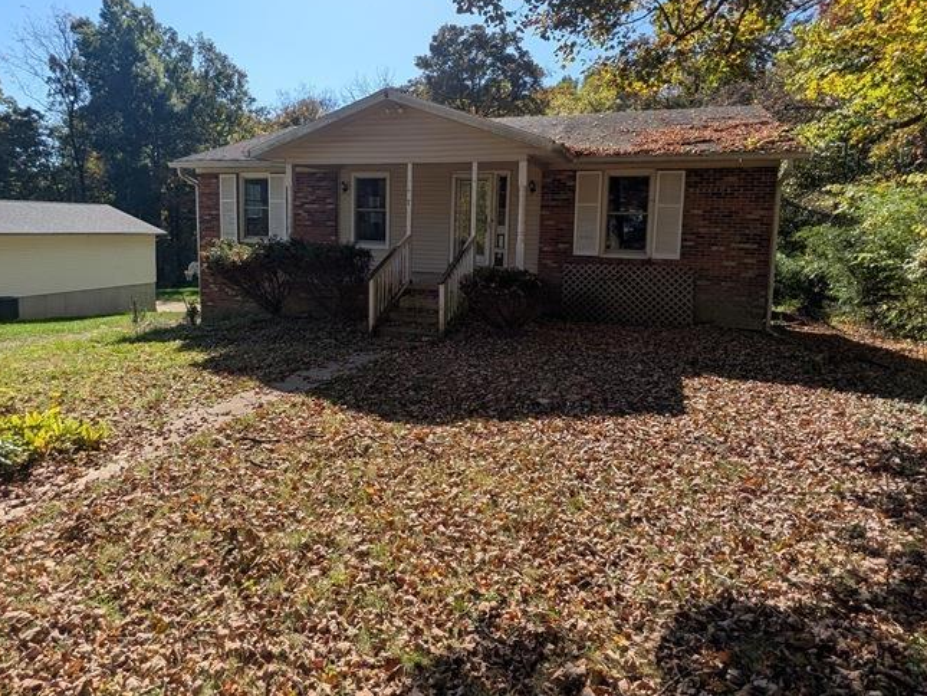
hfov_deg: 84.6
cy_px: 283
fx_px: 509
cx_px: 443
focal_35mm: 19
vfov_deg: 68.1
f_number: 1.7
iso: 49
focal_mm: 2.02
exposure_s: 1/2439
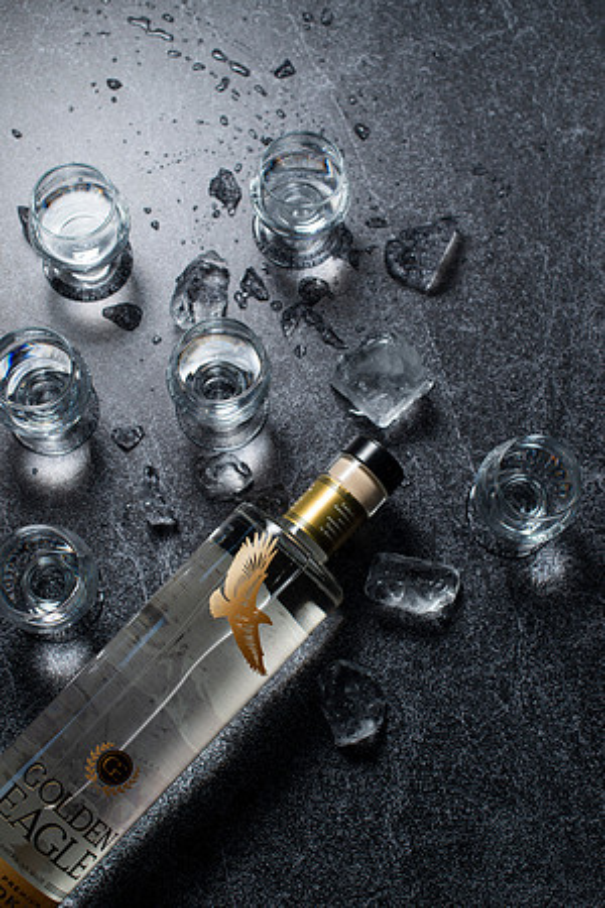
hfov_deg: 27.0
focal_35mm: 50
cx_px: 302
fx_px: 1260
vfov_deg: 39.6
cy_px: 454
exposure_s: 1/200
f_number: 5.6
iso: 200
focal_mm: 50
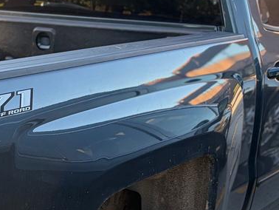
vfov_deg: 16.7
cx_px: -4
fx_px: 710
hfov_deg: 21.4
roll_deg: -1.0
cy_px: 158
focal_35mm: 88
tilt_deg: -17.7
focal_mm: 5.96
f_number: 1.6
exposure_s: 1/192
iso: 64
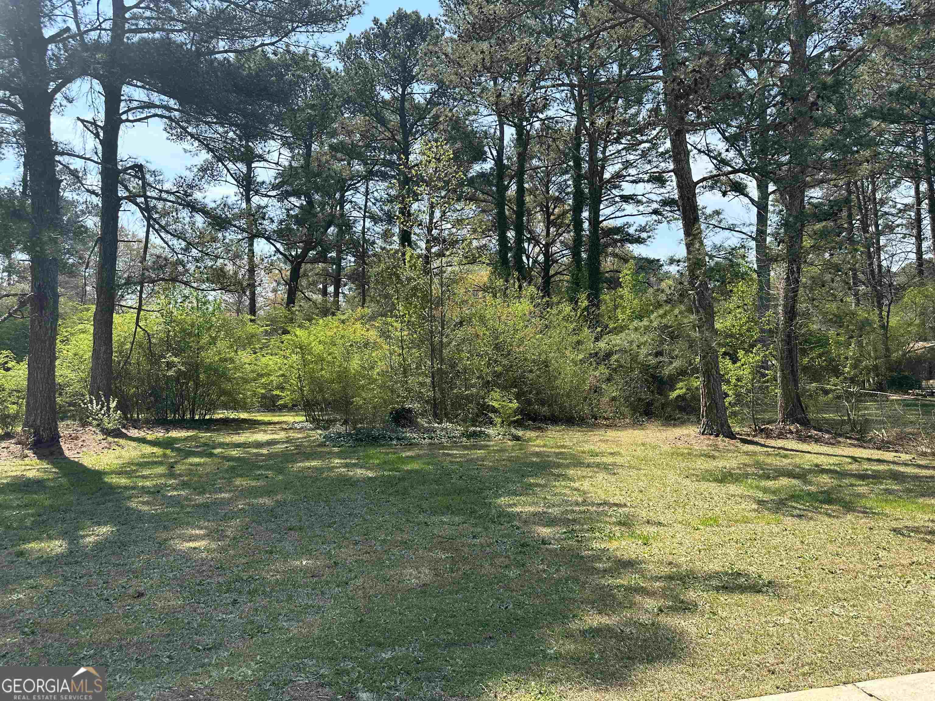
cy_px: 350
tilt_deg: +0.5
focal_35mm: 24
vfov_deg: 56.8
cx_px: 468
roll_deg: +0.2
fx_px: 648
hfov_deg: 71.6
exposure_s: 1/1988
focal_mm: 6.86
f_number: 1.78
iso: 80
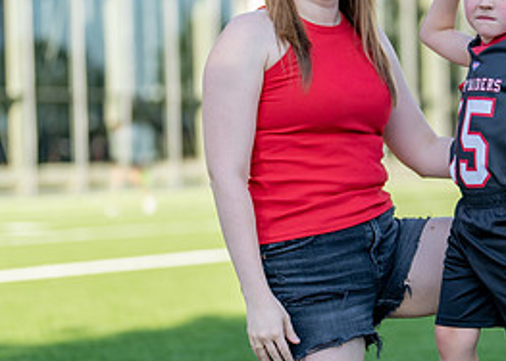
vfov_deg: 11.3
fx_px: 1826
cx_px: 471
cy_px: 159
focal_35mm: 127
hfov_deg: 15.6
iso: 100
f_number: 1.2
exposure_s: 1/2000
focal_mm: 50
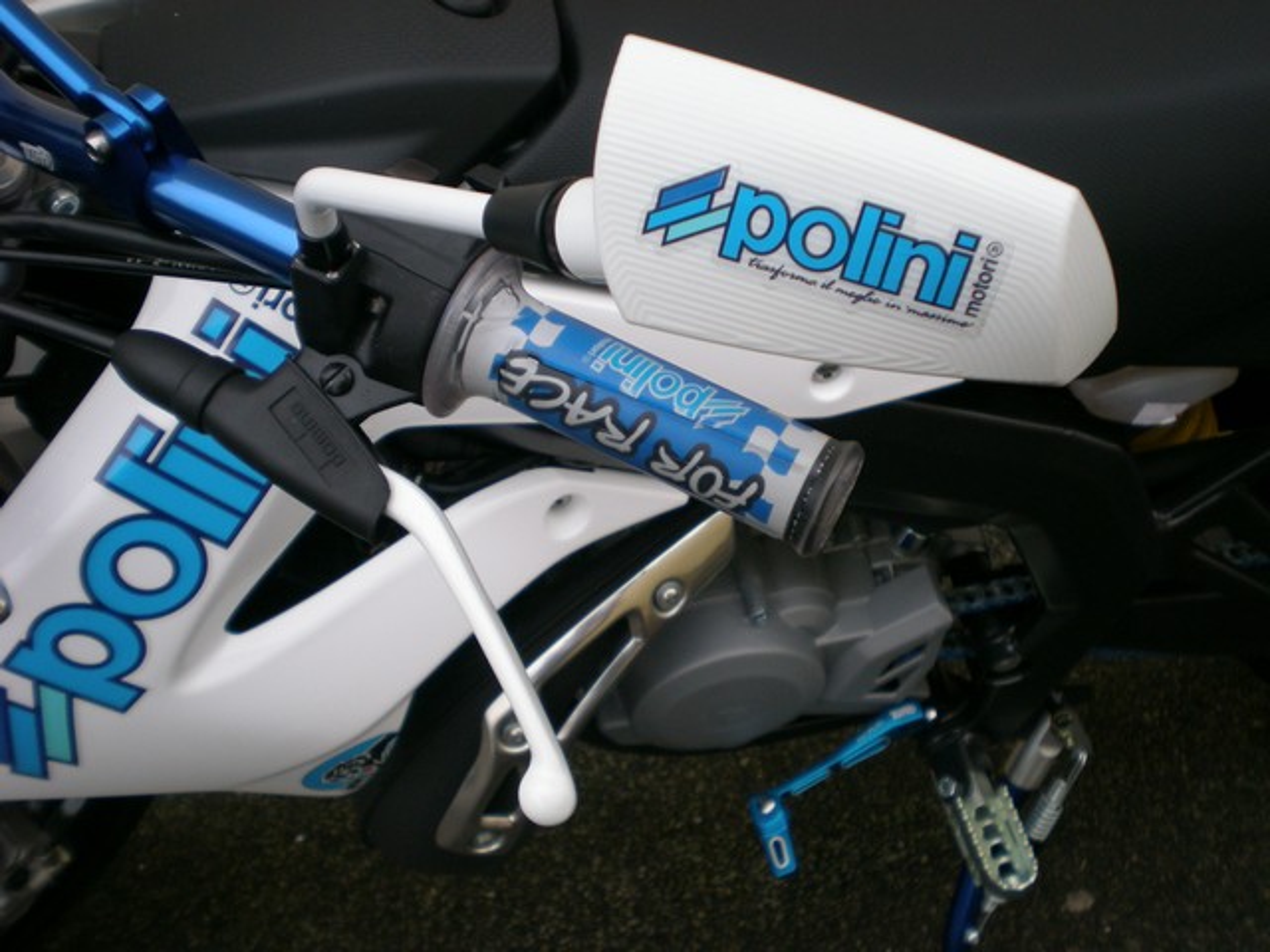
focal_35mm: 44
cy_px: 476
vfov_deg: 32.9
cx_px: 635
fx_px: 1614
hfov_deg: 42.9
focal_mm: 7.4
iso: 119
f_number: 3.5
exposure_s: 1/63.3
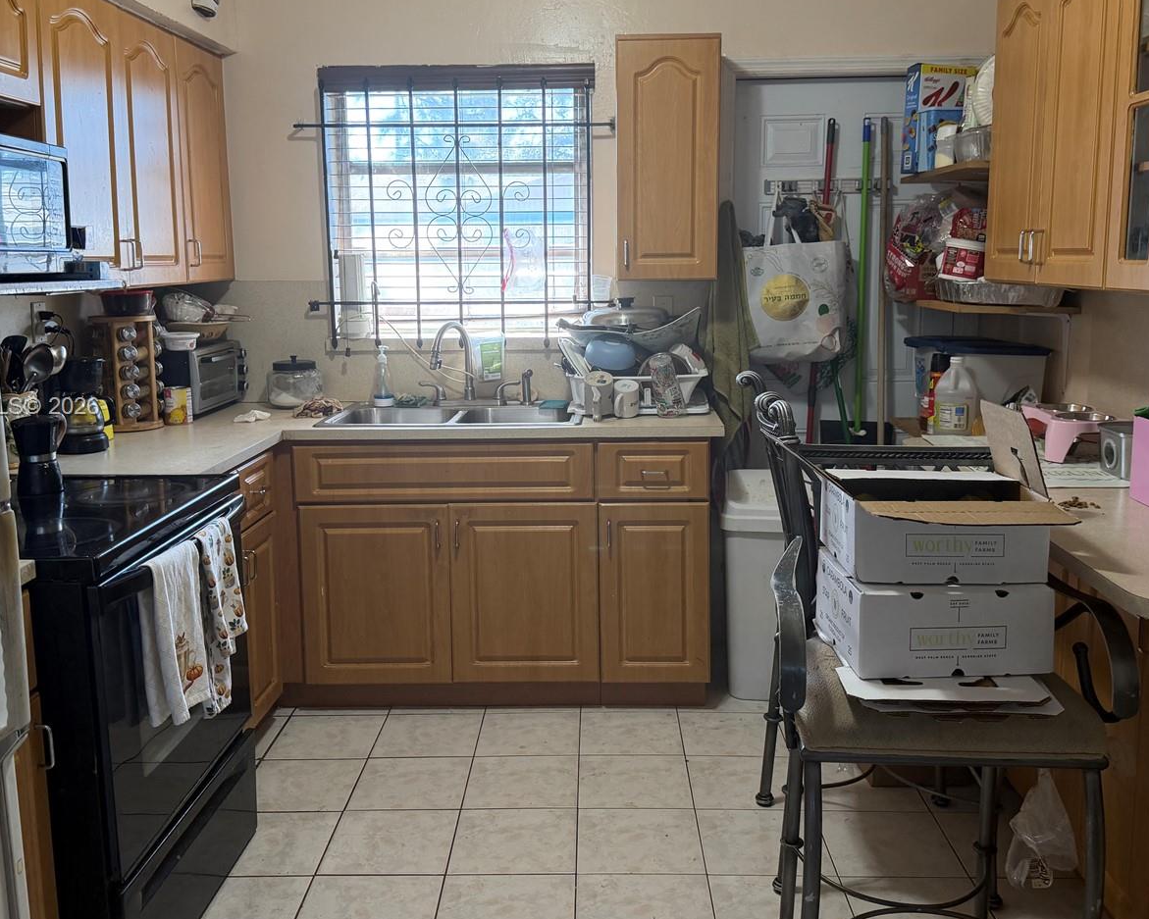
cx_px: 579
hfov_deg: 55.7
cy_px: 408
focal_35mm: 32
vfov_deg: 45.7
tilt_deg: -8.1
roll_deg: +0.9
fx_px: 1088
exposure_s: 1/96
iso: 200
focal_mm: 6.76
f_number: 1.78
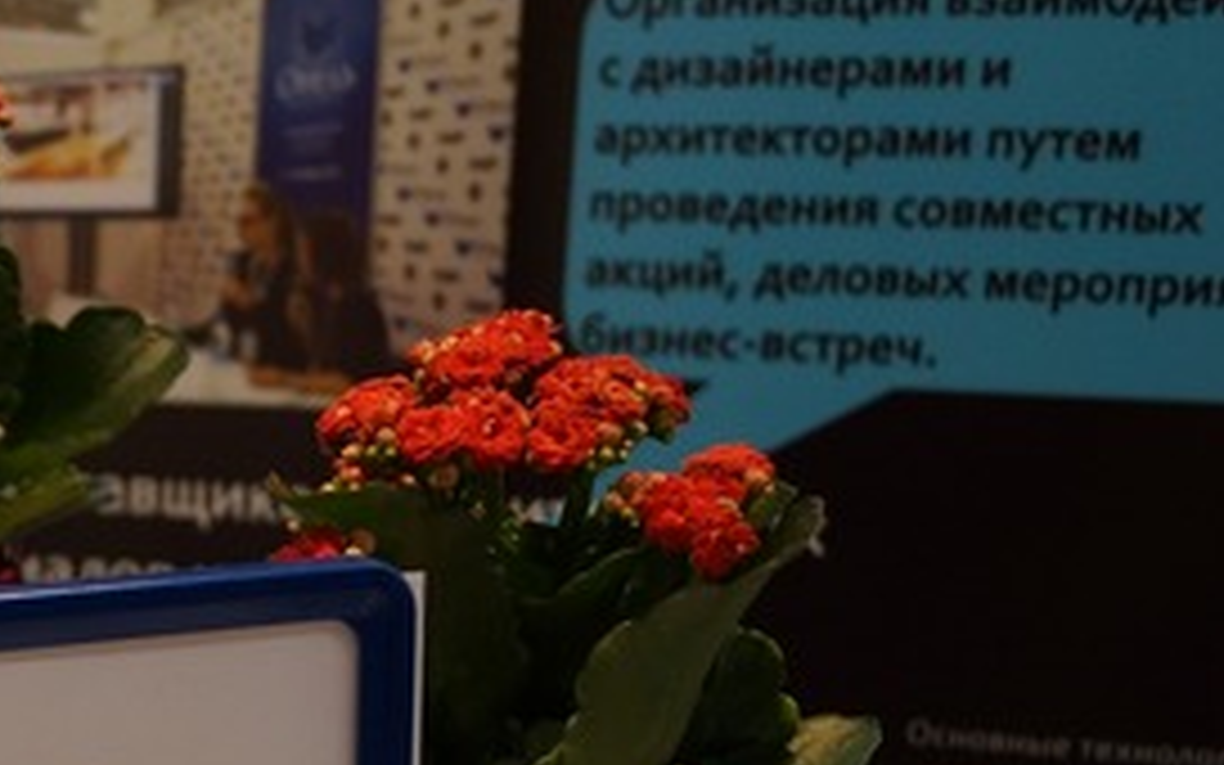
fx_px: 3302
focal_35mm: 99
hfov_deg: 19.6
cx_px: -306
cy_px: 1148
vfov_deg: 12.6
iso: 400
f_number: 4
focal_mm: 22
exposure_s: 1/60
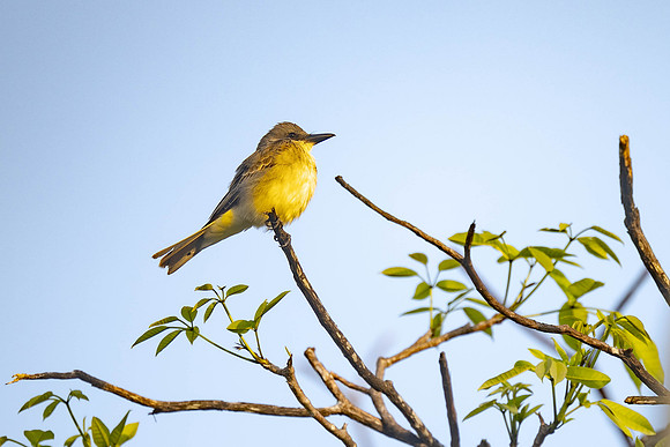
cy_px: 186
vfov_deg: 1.3
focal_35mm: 1020
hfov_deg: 2.0
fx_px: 18993
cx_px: 379
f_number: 2.8
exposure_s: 1/250
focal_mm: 400
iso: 64
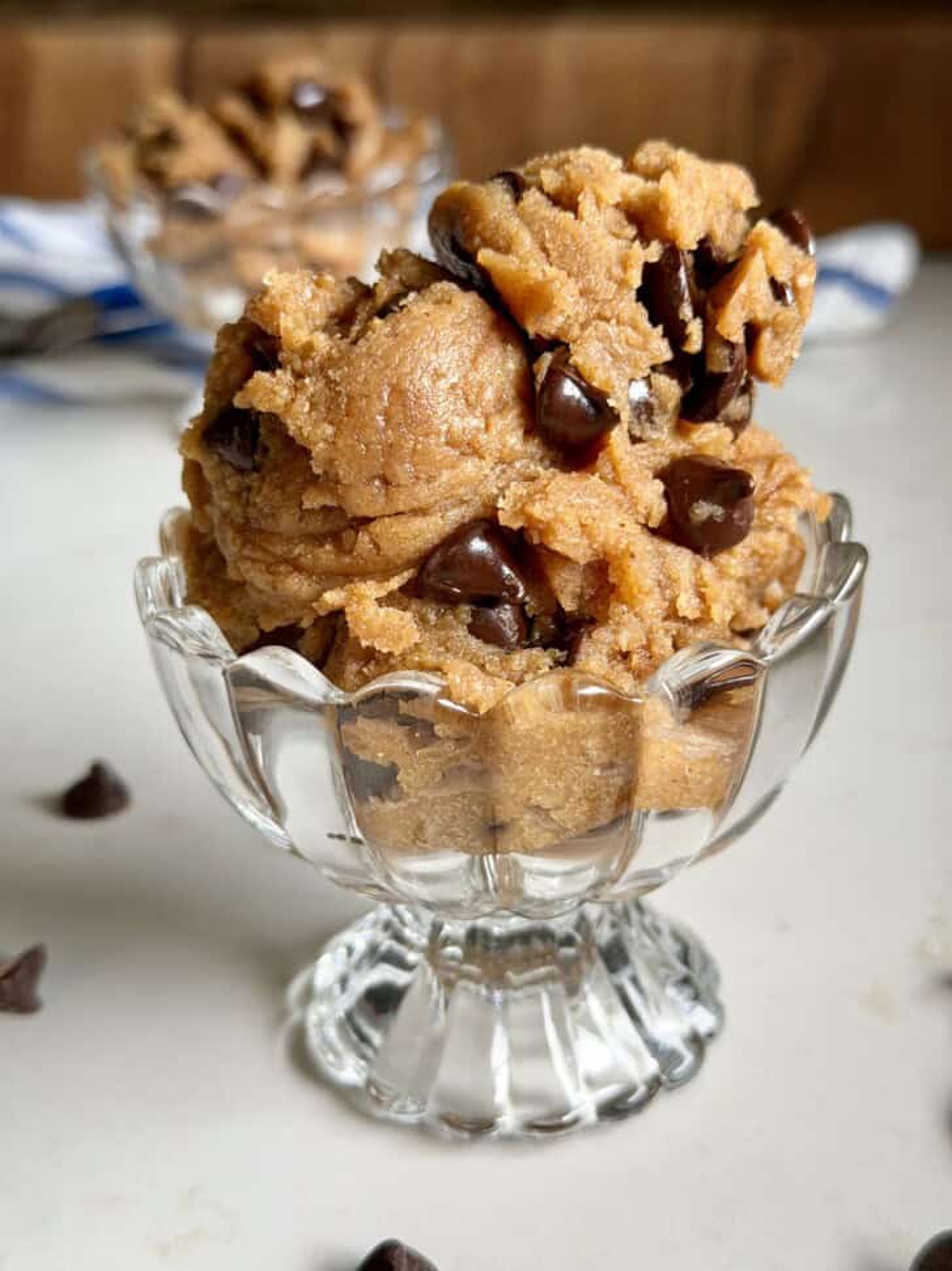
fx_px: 1760
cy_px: 636
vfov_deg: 39.7
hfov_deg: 30.3
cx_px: 476
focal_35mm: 48
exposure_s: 1/60
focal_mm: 6.8
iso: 160
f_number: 1.8
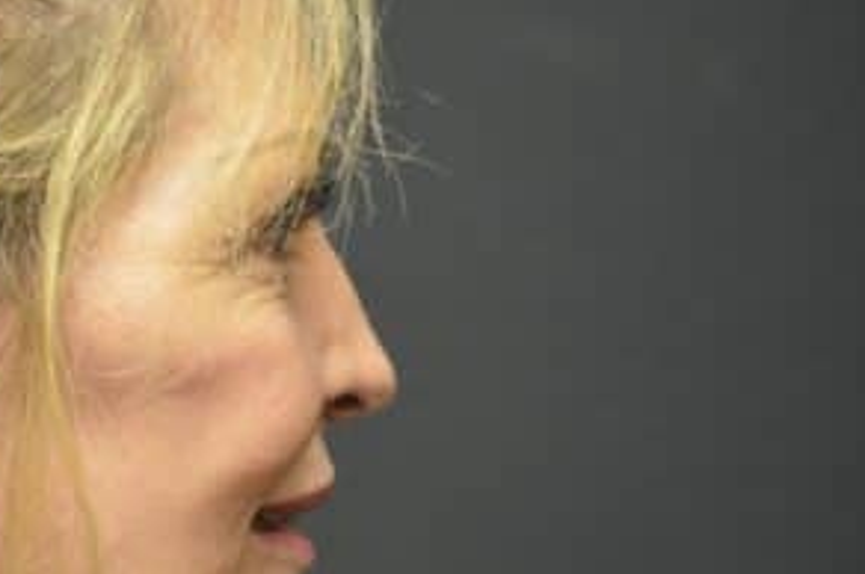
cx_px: -234
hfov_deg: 12.6
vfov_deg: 8.7
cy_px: 275
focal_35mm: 158
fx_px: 3792
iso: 900
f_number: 4
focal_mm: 40
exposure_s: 1/60
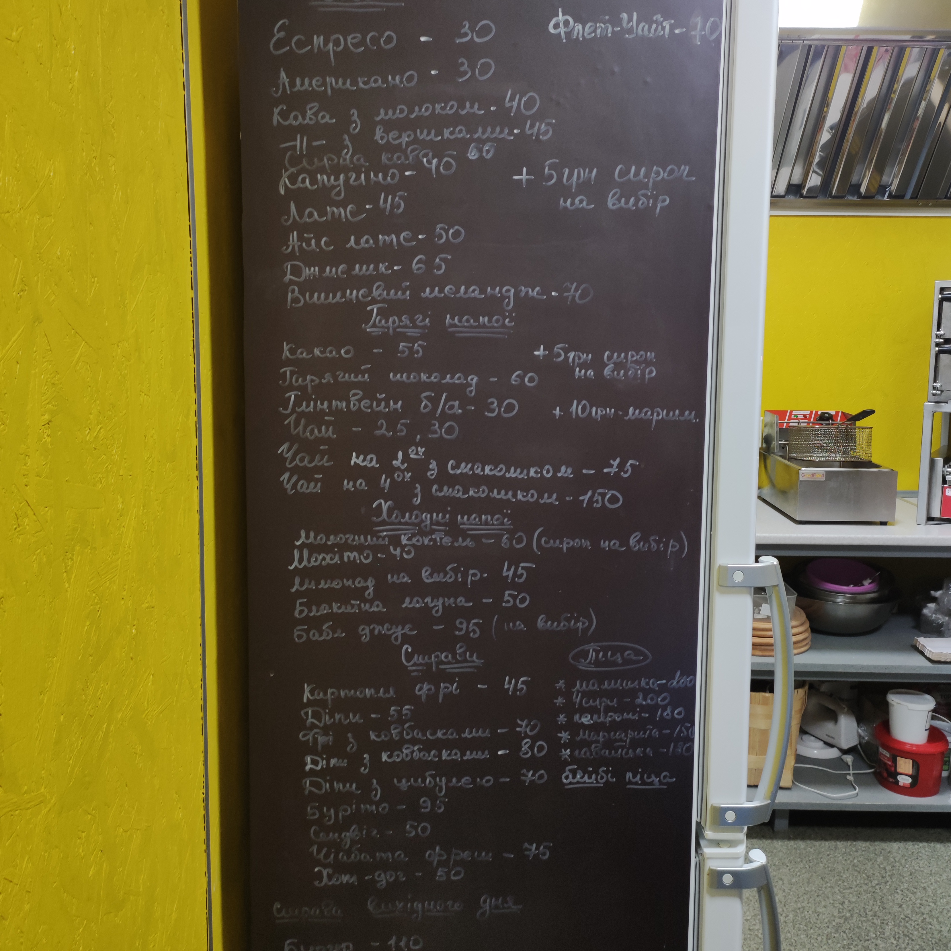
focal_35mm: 21
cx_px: 487
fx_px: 653
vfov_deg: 72.0
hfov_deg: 72.1
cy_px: 437
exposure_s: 1/50
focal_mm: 4.74
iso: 208
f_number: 1.79
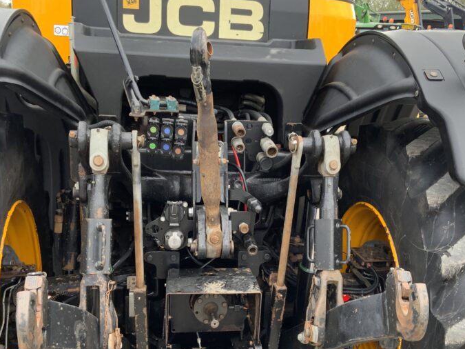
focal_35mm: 44
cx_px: 252
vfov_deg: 32.7
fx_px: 591
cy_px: 219
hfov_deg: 42.9
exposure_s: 1/122
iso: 25
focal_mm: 3
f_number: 1.8
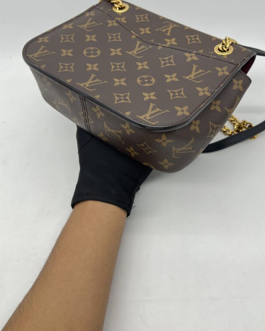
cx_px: 154
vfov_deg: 52.0
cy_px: 114
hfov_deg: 43.2
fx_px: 333
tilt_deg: -44.0
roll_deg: +8.3
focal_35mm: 34
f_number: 1.5
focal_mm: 5.7
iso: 40
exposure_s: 1/100
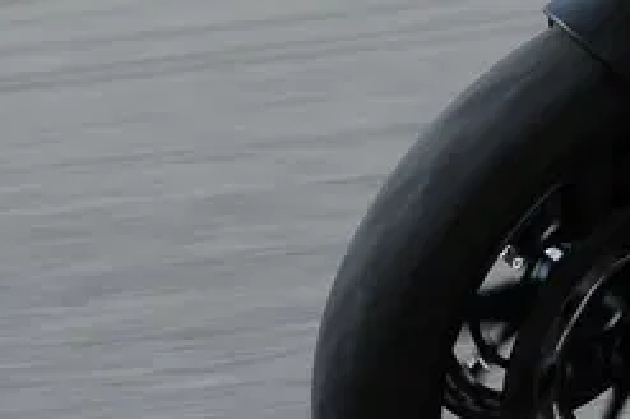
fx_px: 33975
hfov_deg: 1.1
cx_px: 1051
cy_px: -103
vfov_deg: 0.7
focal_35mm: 1944
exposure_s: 1/500
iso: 400
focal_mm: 400
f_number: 11
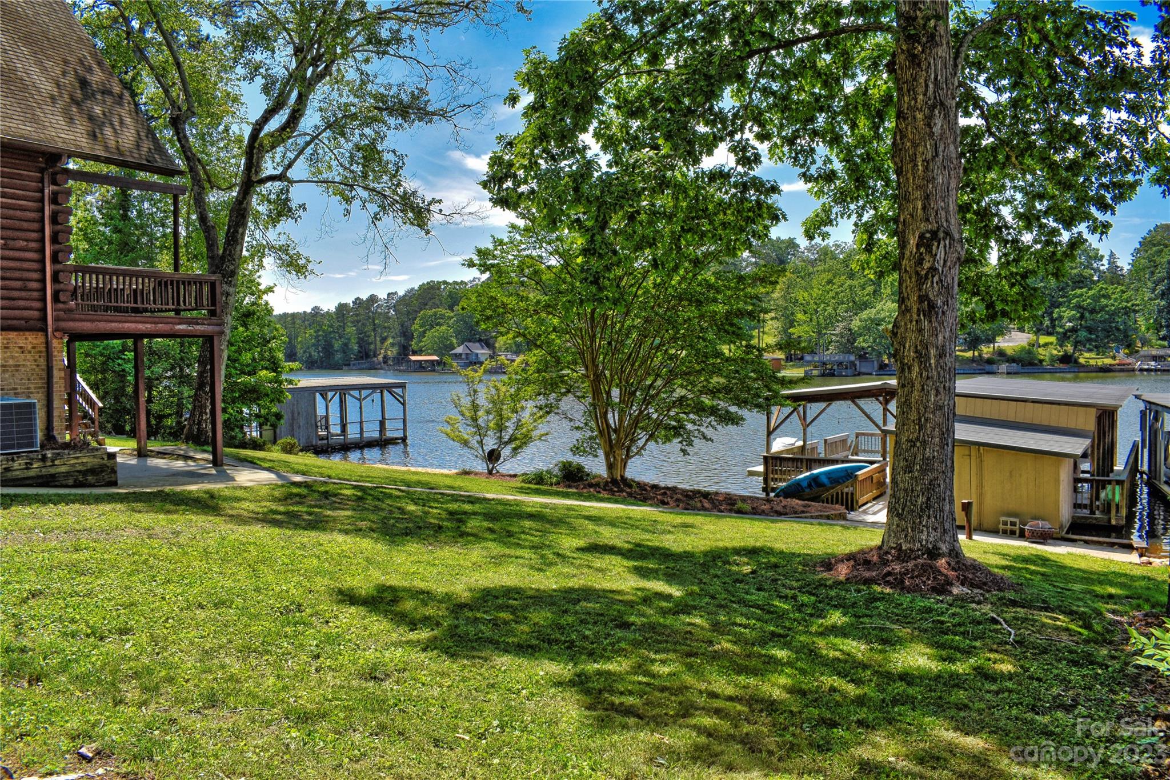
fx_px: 877
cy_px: 390
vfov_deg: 47.9
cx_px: 585
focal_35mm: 27
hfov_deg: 67.4
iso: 100
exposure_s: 1/200
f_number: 9
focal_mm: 18
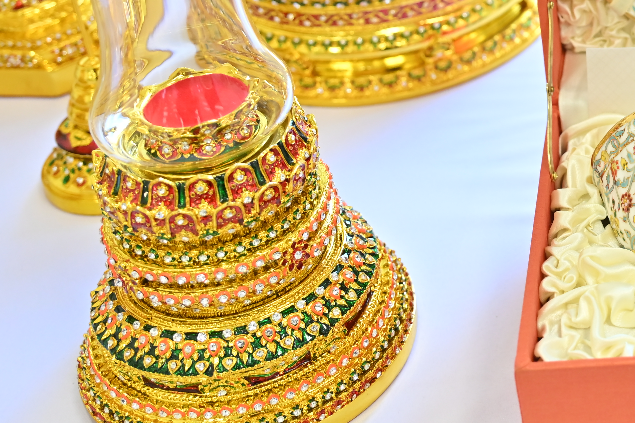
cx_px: 763
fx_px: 1358
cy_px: -18
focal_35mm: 77
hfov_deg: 23.9
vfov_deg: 17.2
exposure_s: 1/200
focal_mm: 32
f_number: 4
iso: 1250
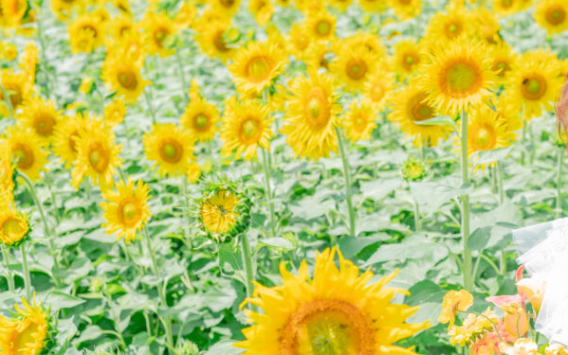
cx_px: 424
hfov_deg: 23.6
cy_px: 230
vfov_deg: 15.0
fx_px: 1347
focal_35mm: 87
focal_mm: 50
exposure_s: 1/400
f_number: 4.5
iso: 100
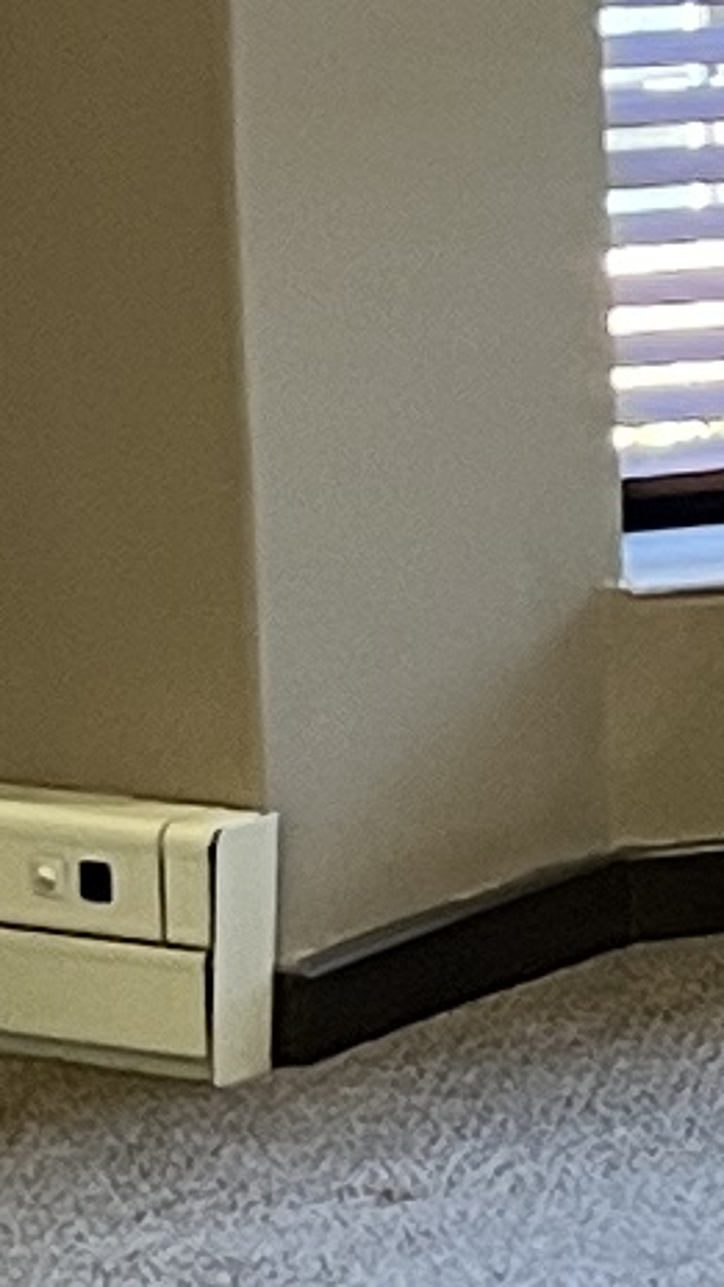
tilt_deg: -9.0
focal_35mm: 246
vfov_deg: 8.7
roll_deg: +0.6
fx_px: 8396
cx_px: 2031
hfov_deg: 4.8
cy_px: 114
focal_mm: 5.1
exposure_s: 1/50
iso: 100
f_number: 1.6
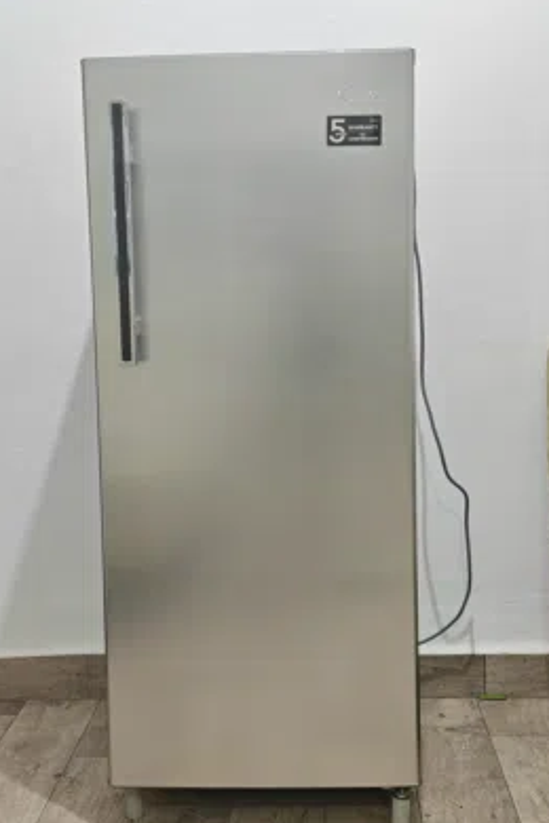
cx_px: 264
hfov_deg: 28.1
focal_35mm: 48
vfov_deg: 41.1
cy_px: 412
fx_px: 1098
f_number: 2
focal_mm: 7.1
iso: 800
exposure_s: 1/46
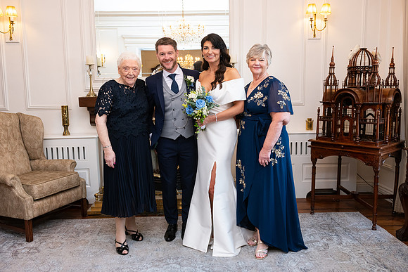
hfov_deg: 59.1
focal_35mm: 32
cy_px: 136
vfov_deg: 41.4
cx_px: 204
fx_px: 360
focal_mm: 31
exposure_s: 1/160
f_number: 5
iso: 640
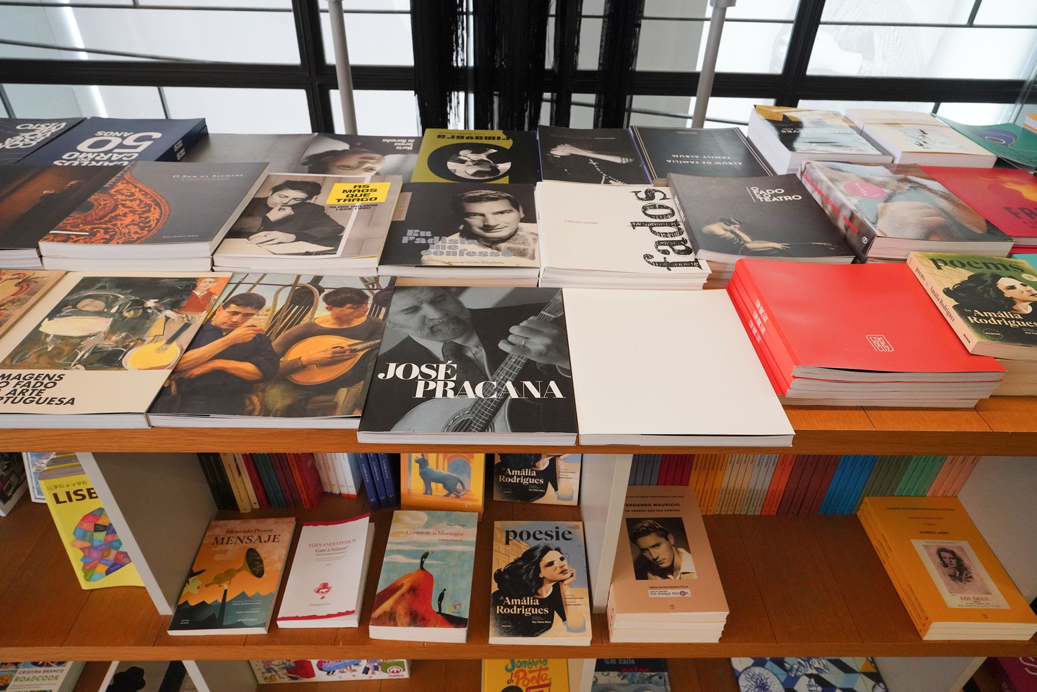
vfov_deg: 53.1
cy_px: 346
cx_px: 518
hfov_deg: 73.7
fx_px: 691
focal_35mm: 24
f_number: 9
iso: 3200
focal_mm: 24
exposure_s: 1/80
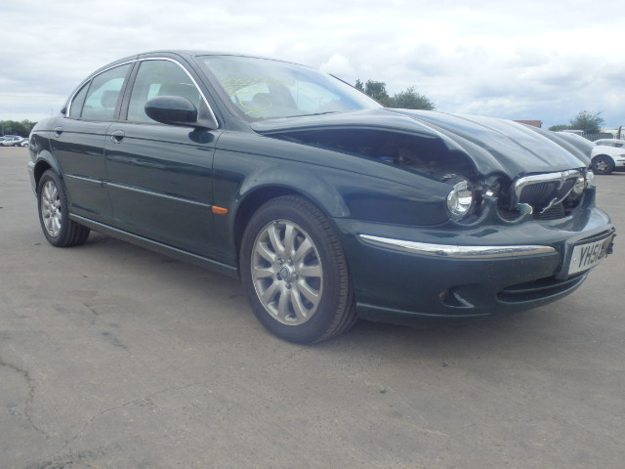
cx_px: 312
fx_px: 506
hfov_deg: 63.4
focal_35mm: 28
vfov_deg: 49.7
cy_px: 234
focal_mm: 5
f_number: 3.9
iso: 125
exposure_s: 1/640
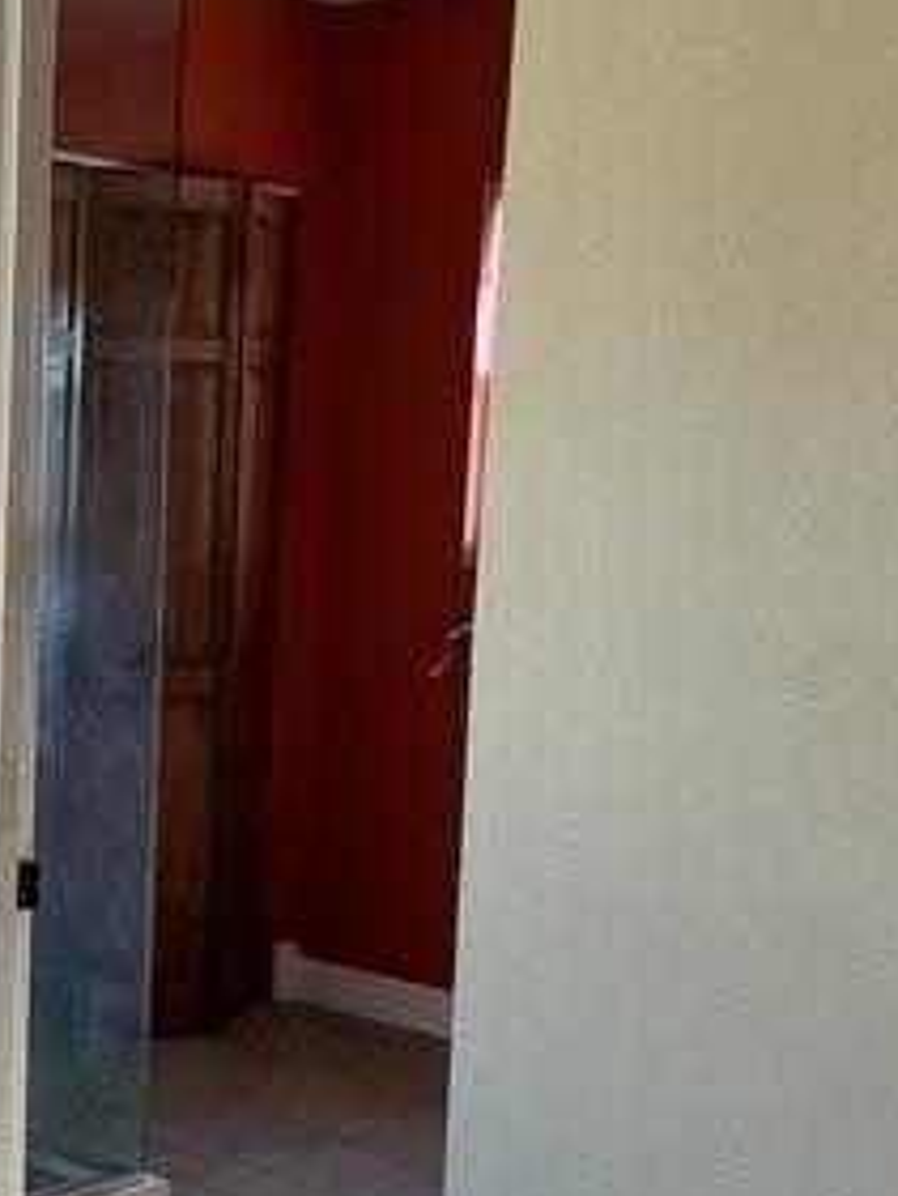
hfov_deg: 21.5
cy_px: 813
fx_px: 2281
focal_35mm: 66
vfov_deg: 29.1
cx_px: 0
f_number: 1.8
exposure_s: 1/120
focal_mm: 3
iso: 40
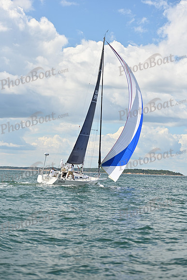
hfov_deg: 15.9
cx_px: 94
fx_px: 670
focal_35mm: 86
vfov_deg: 23.6
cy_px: 140
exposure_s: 1/2500
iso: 250
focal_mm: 86
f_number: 3.2
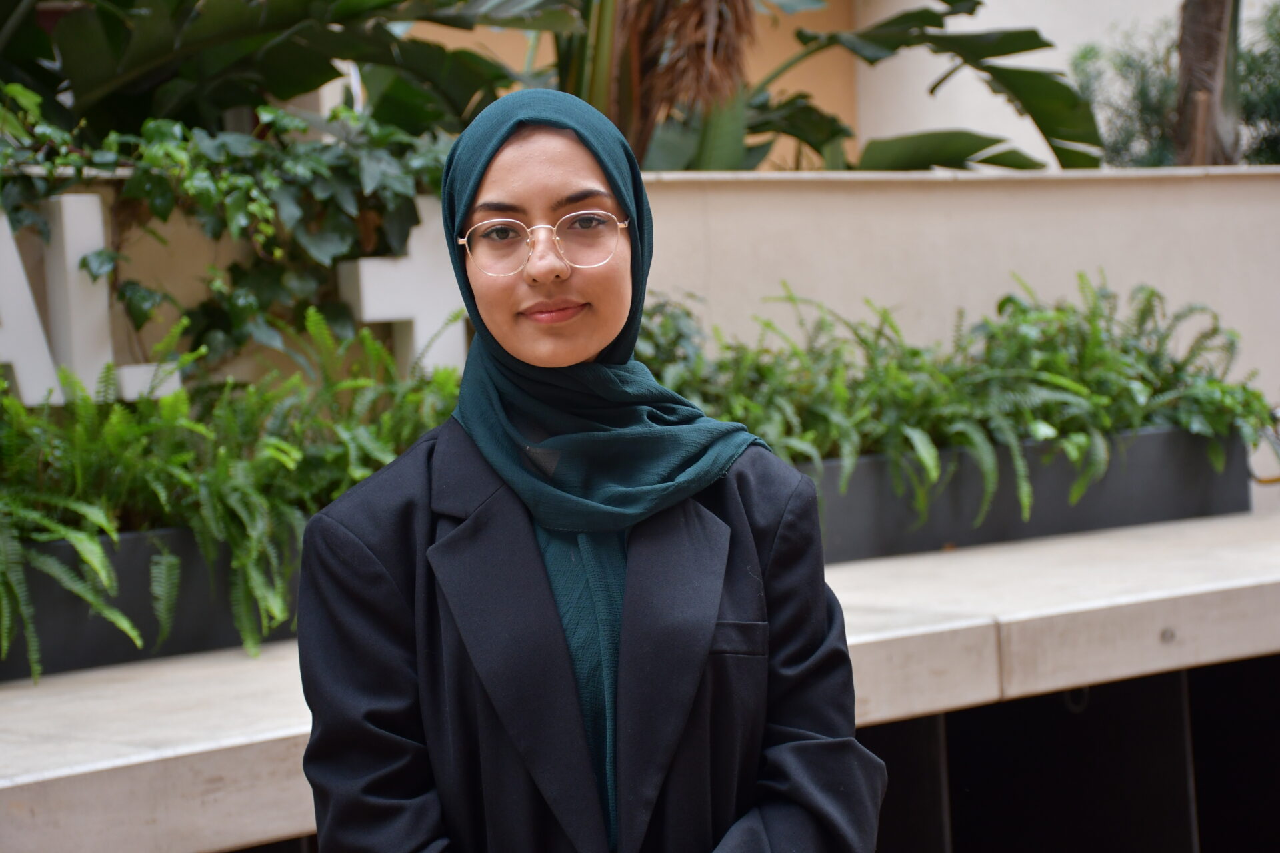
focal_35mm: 75
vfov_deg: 18.2
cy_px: 426
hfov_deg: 27.0
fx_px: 2666
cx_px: 640
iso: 800
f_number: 4.8
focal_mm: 50
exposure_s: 1/160
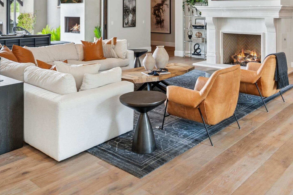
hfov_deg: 51.7
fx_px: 301
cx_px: 163
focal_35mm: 37
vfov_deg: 33.3
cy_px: 7
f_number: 8
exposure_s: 1/40
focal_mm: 17.5
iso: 320
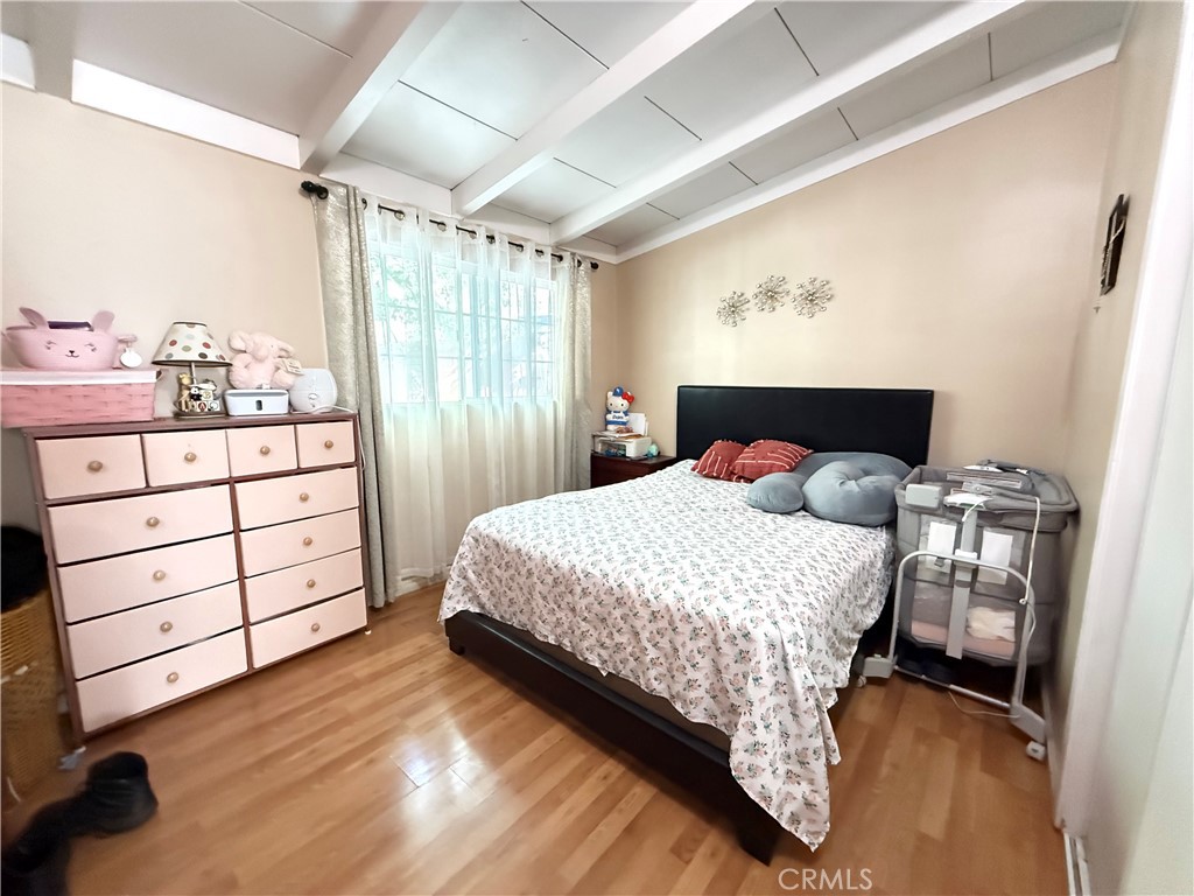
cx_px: 597
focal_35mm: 14
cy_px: 448
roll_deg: -0.2
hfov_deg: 102.1
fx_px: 483
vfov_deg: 85.7
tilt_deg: -8.7
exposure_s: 1/30
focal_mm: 2.22
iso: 1600
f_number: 2.2
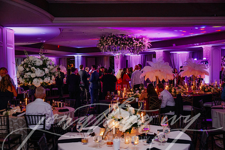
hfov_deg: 48.4
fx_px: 250
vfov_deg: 33.4
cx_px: 112
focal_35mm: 40
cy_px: 75
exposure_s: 1/125
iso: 2000
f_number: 2.8
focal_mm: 40
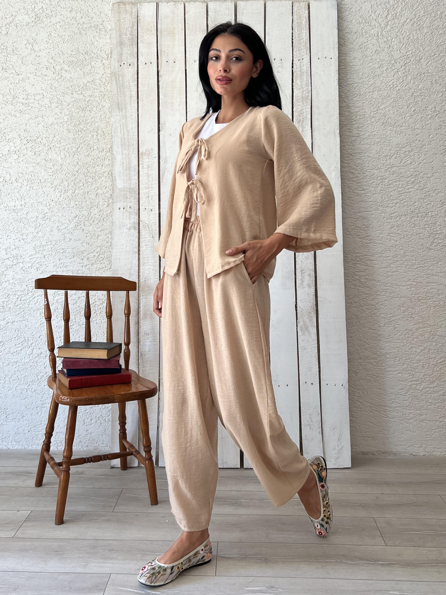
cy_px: 298
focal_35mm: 26
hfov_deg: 53.1
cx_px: 223
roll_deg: -0.2
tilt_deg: -0.5
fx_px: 447
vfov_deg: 67.3
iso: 32
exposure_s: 1/143
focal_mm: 5.7
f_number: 1.5
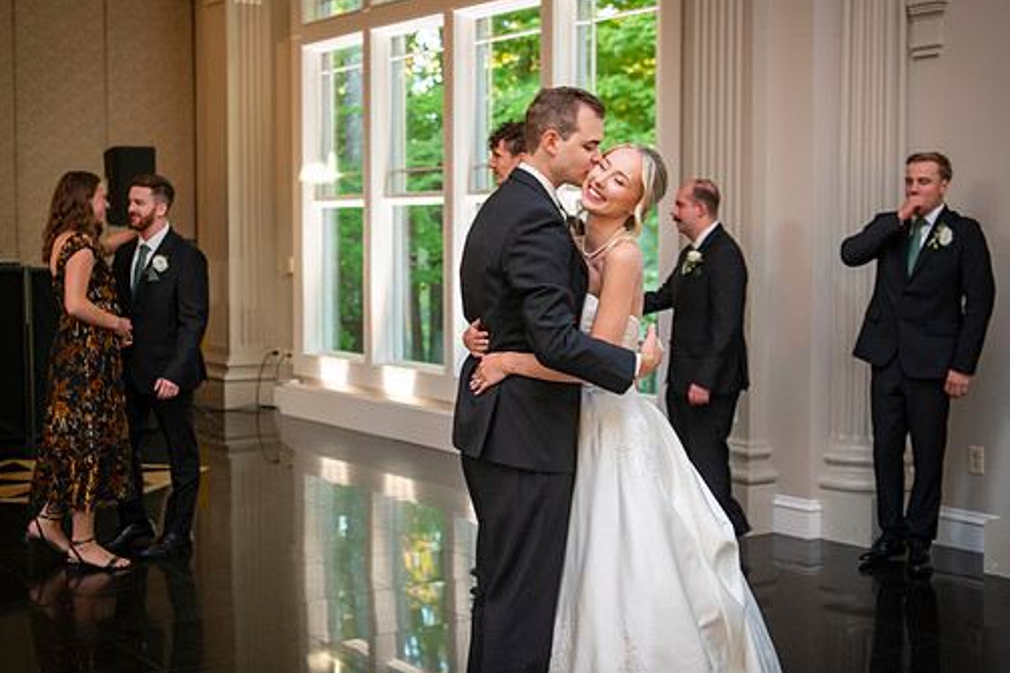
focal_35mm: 53
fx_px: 1486
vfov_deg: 25.5
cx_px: 506
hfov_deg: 37.5
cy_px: 317
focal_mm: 44
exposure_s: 1/100
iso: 800
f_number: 2.8
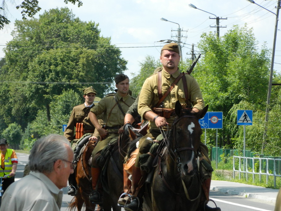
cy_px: 114
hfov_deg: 6.4
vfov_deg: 4.8
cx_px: 143
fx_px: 2500
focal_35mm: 308
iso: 200
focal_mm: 50
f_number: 5.6
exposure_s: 1/500
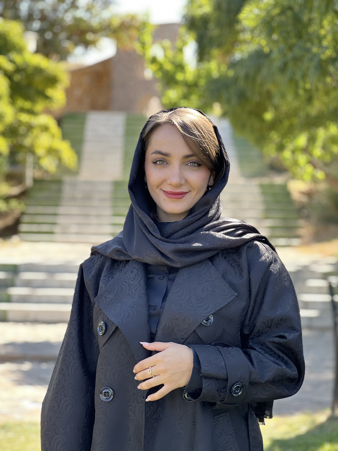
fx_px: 1002
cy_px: 226
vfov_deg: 25.3
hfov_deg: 19.1
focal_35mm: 77
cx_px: 169
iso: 40
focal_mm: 9
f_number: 2.8
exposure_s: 1/121
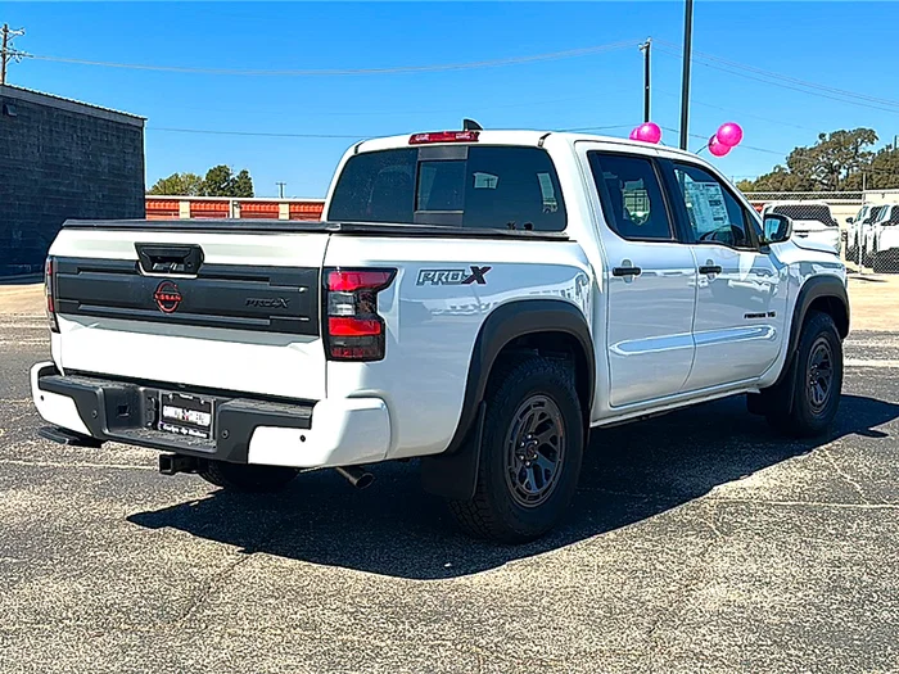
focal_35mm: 38
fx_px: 987
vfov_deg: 37.7
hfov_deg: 49.0
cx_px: 450
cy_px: 337
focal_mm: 6.86
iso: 80
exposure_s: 1/5051
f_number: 1.78
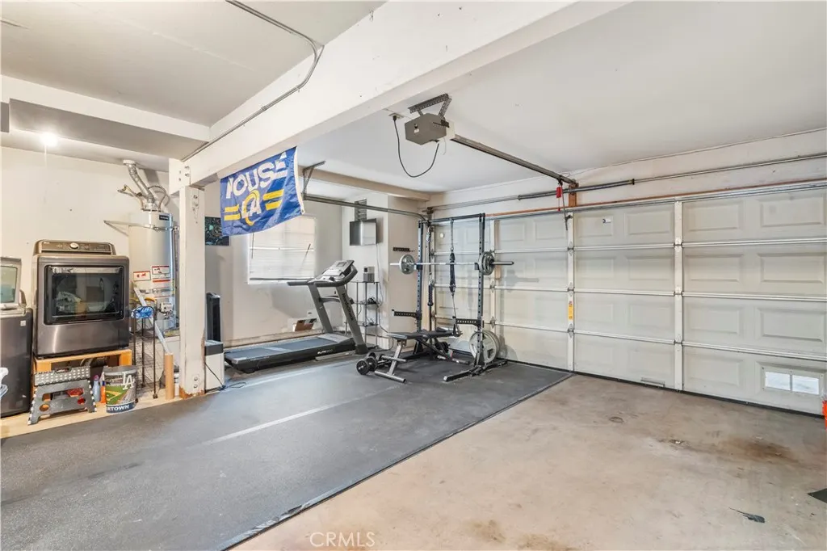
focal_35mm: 16
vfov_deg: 73.7
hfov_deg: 96.8
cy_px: 276
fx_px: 367
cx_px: 414
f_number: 8
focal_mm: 16
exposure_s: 2
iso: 1600
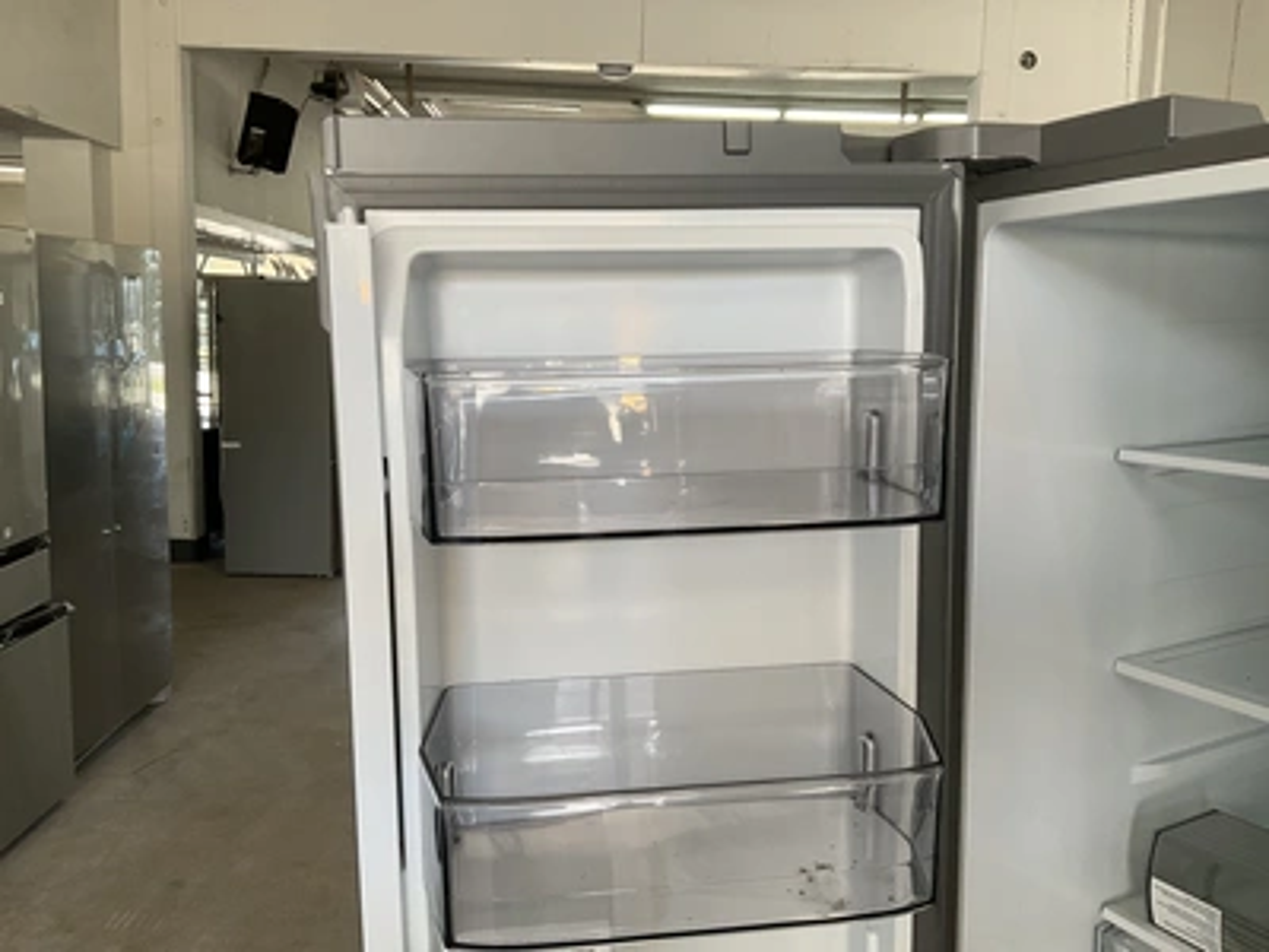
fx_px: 1063
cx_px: 634
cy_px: 476
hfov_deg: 61.7
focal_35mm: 29
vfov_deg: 48.2
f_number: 1.8
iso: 50
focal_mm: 3
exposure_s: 1/120
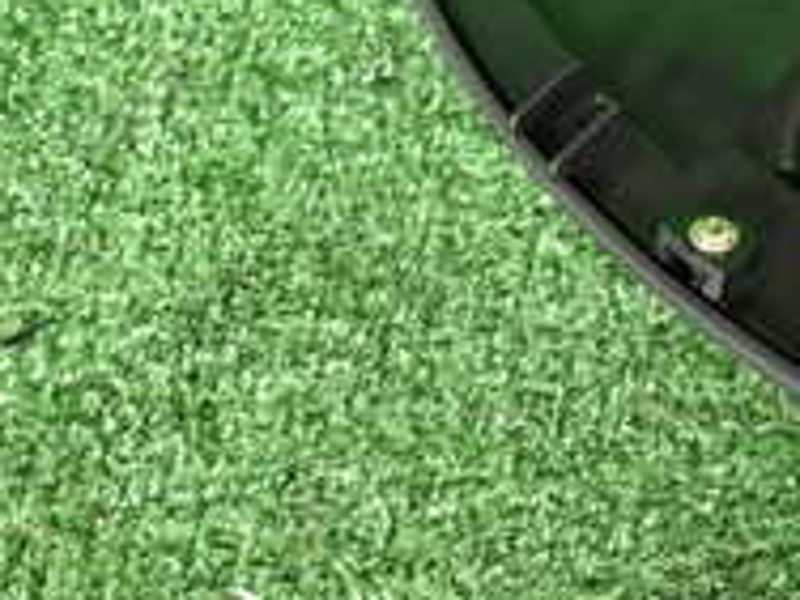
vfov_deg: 17.9
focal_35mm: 80
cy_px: -17
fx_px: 1849
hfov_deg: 20.3
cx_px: 1260
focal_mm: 4.5
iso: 200
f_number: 2
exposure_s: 1/60
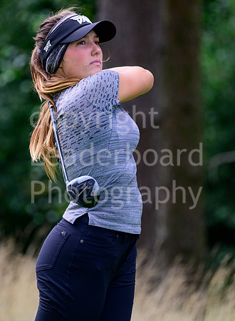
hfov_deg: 2.8
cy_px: 149
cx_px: 96
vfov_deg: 3.8
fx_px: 4874
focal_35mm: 531
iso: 1600
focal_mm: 340
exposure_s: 1/1600
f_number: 5.6
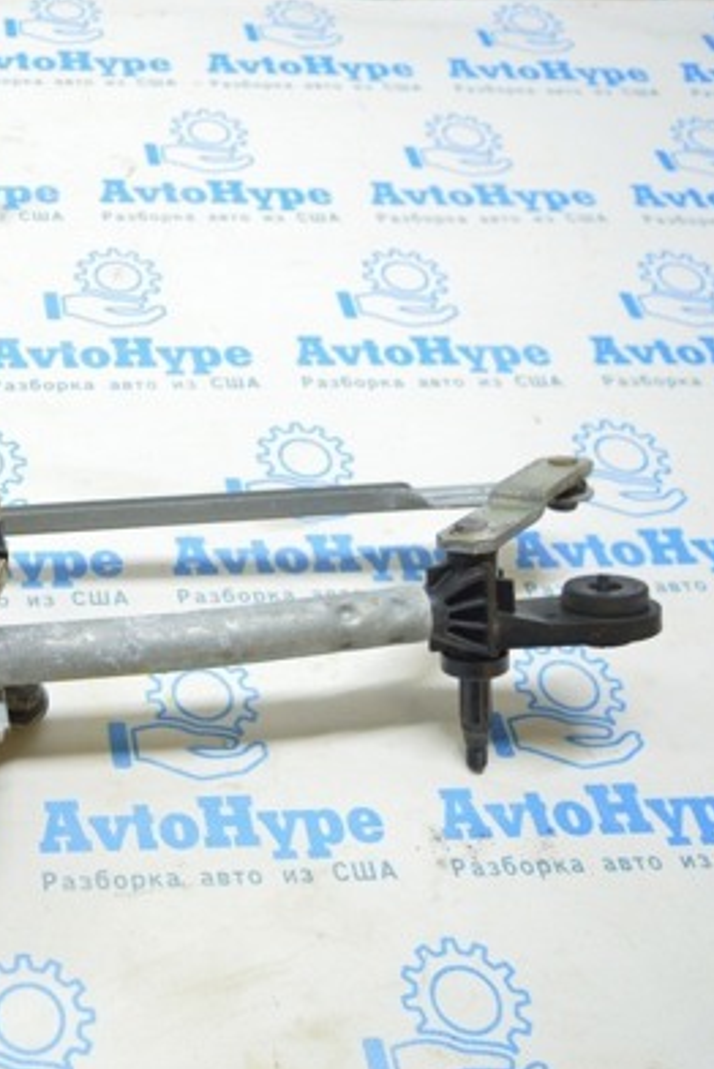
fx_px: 1307
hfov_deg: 27.8
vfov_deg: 44.5
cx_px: -79
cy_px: 528
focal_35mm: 44
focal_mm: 18
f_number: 3.5
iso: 400
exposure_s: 1/40
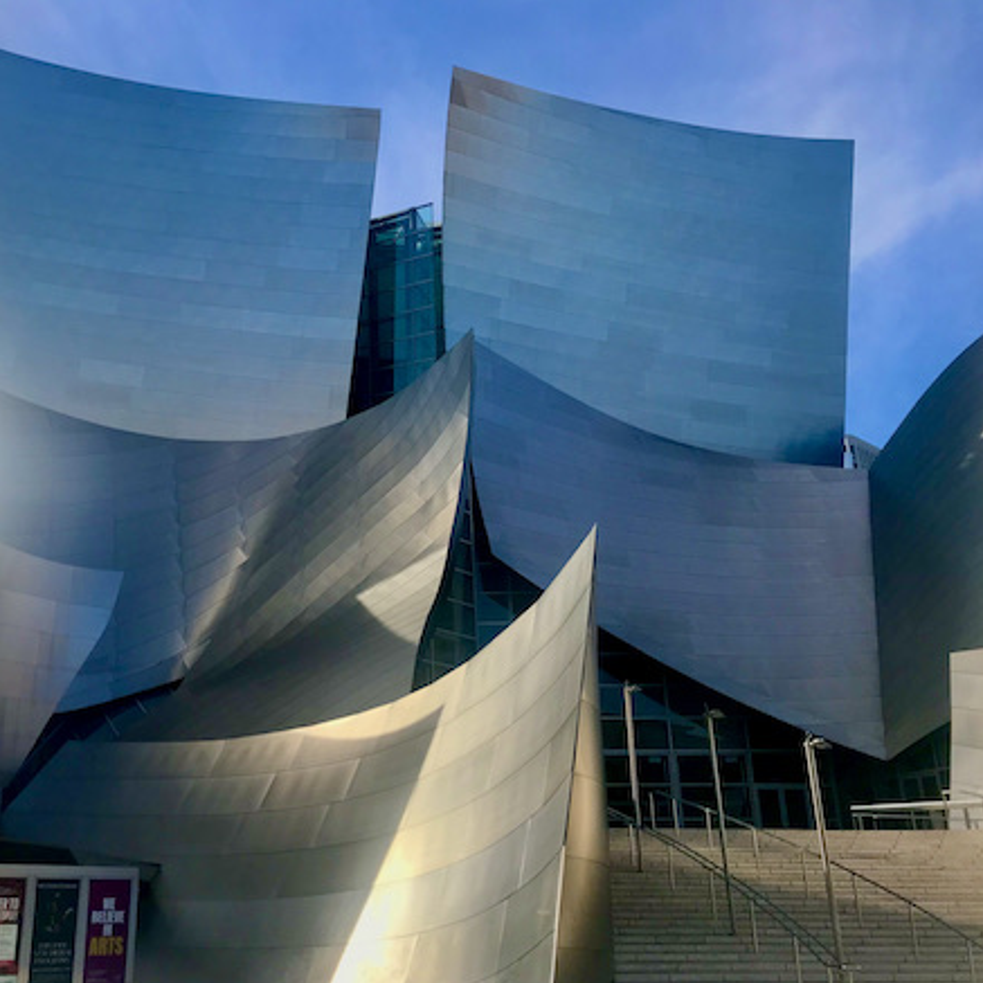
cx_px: 331
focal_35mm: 34
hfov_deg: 47.7
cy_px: 502
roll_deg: +0.1
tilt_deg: +19.8
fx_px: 1092
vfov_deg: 48.4
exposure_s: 1/2398
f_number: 1.8
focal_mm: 3.99
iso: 20
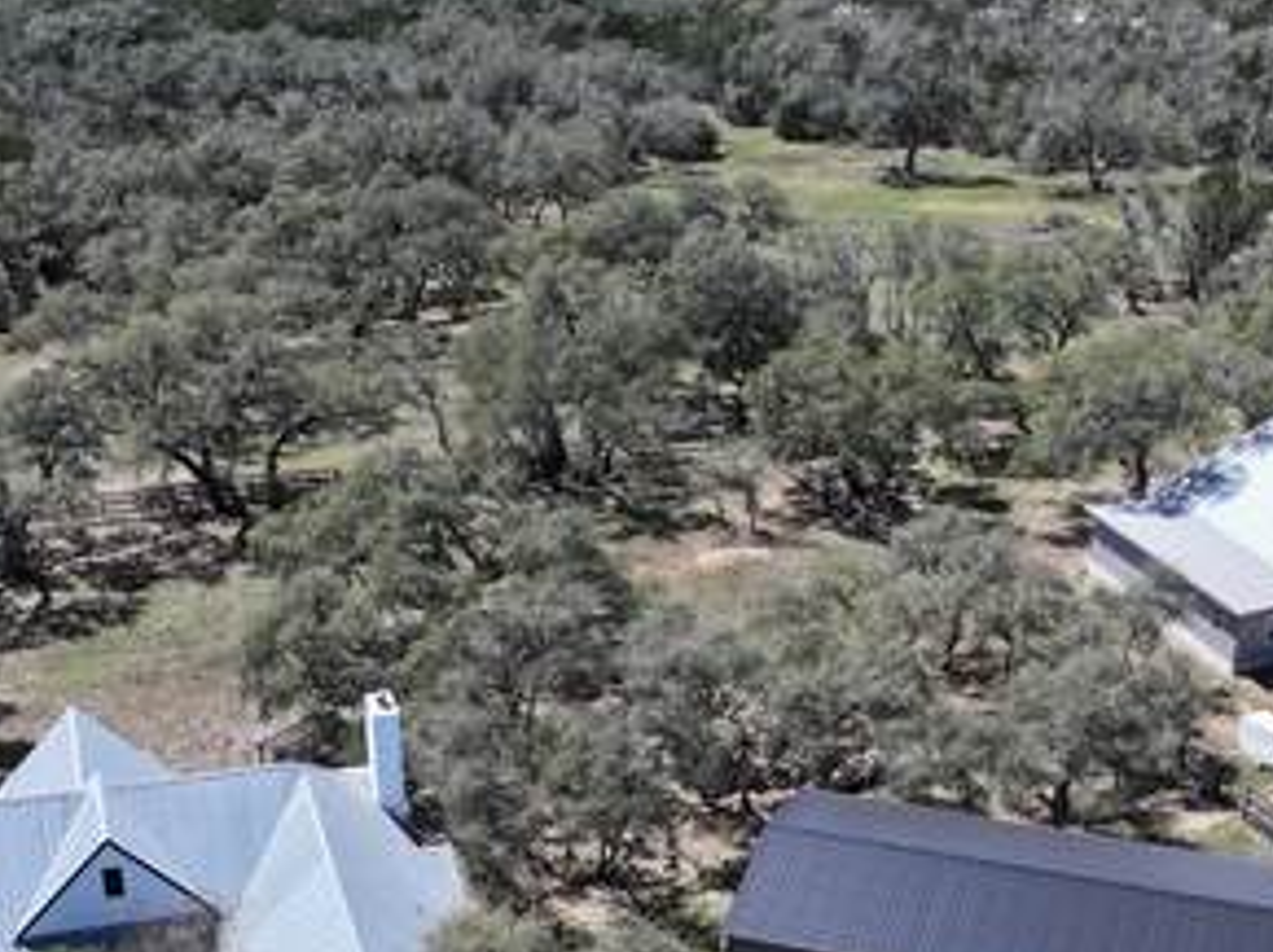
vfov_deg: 26.6
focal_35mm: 53
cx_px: 628
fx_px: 1947
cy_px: 855
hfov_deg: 36.2
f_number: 2.8
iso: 140
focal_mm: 12.29
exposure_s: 1/1600
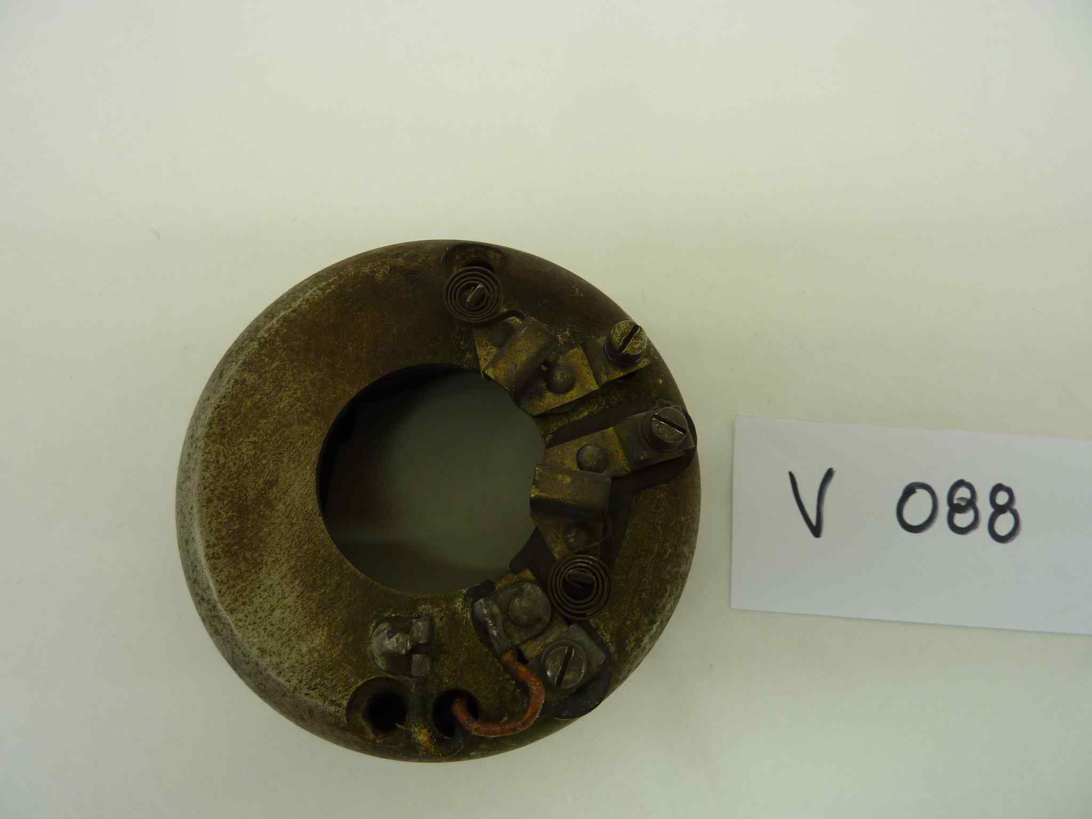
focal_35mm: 25
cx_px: 546
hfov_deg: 69.4
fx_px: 789
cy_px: 410
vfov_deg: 54.9
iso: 80
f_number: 3.3
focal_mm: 4.1
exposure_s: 1/30
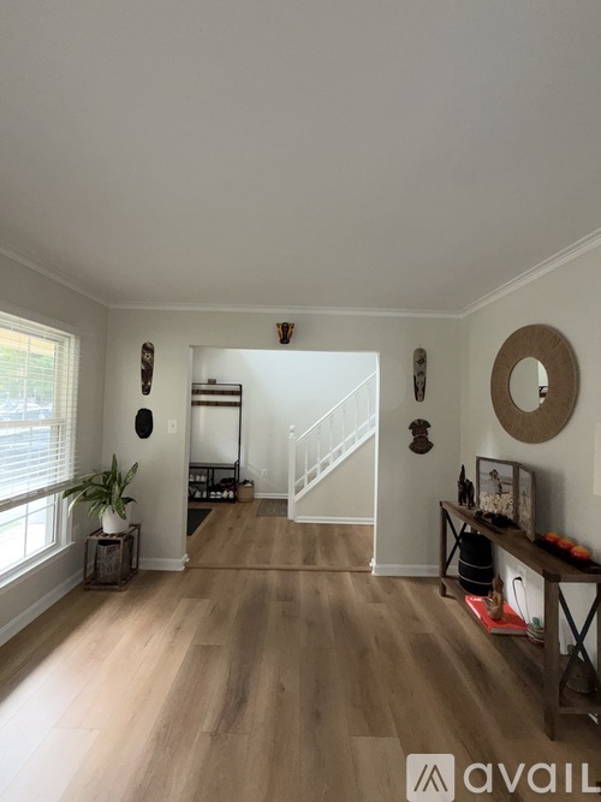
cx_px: 300
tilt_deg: +1.2
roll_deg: -1.8
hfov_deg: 85.7
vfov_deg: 102.1
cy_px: 401
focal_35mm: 14
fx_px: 324
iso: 320
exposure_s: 1/121
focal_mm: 2.22
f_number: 2.2
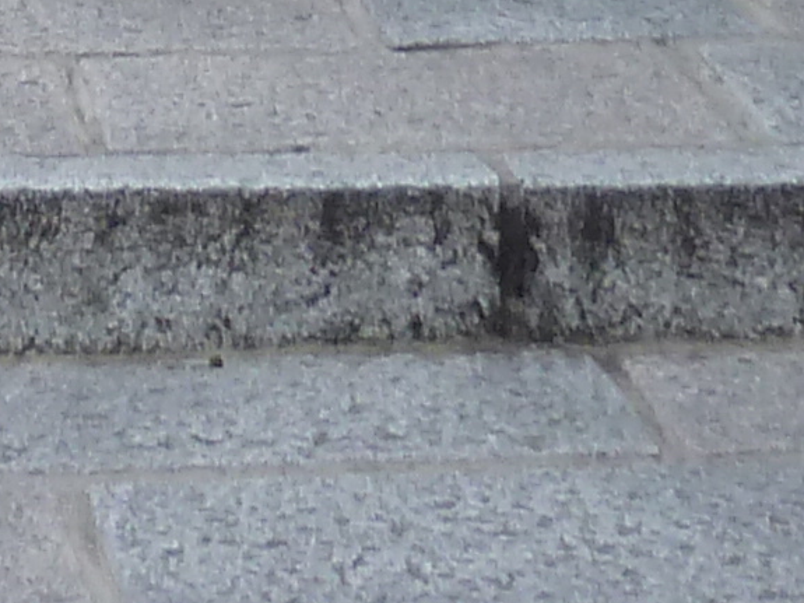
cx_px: -158
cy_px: -1486
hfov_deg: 11.2
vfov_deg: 7.1
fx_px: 4041
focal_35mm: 174
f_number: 3.3
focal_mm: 4.1
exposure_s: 1/20
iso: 80
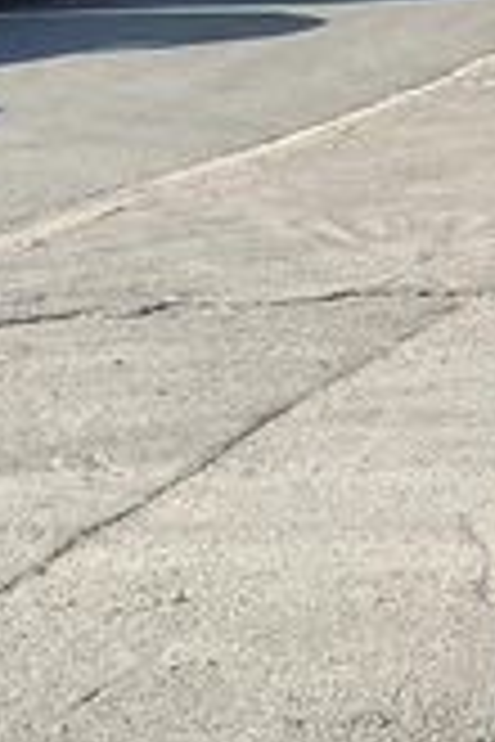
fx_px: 2908
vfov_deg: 14.5
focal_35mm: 141
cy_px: 526
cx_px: 1341
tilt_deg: -13.8
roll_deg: +0.6
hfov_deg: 8.5
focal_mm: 3
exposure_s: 1/997
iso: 25
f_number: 1.8
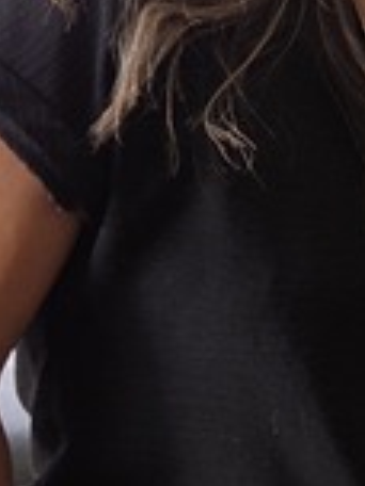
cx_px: 740
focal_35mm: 155
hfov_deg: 9.0
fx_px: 2179
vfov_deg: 12.7
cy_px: 233
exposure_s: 1/120
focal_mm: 5.4
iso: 64
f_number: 1.8
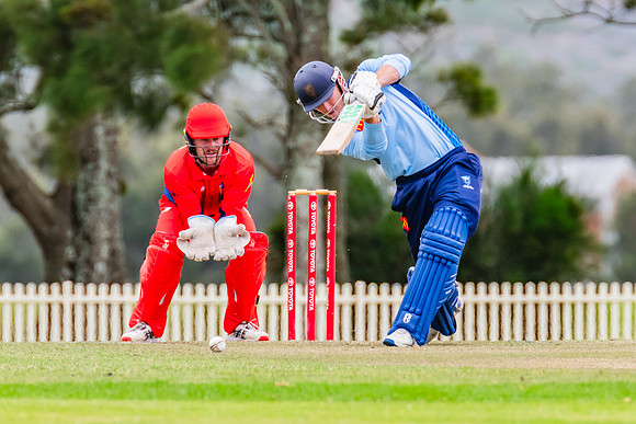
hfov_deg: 1.9
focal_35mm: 1079
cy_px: 133
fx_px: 19072
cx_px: 333
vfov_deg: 1.3
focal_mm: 600
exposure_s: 1/1250
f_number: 9
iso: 800
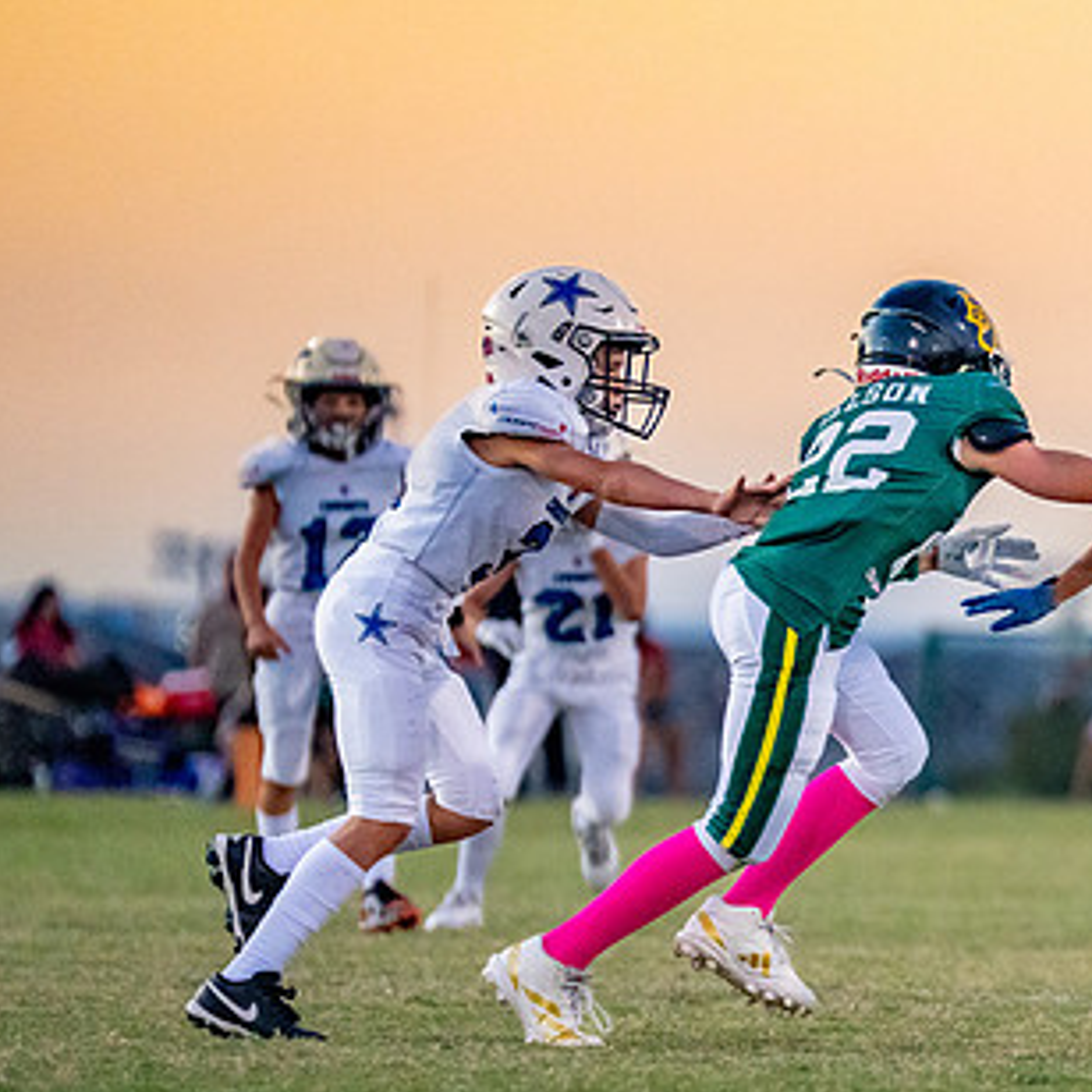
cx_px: 1352
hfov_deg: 4.0
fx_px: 15775
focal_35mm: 442
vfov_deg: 4.0
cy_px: 619
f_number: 2.8
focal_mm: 200
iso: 4000
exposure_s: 1/1600
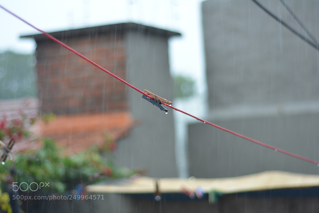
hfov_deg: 27.0
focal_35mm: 75
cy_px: 106
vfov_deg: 18.2
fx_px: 664
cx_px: 160
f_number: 1.8
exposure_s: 1/100
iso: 250
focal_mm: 50
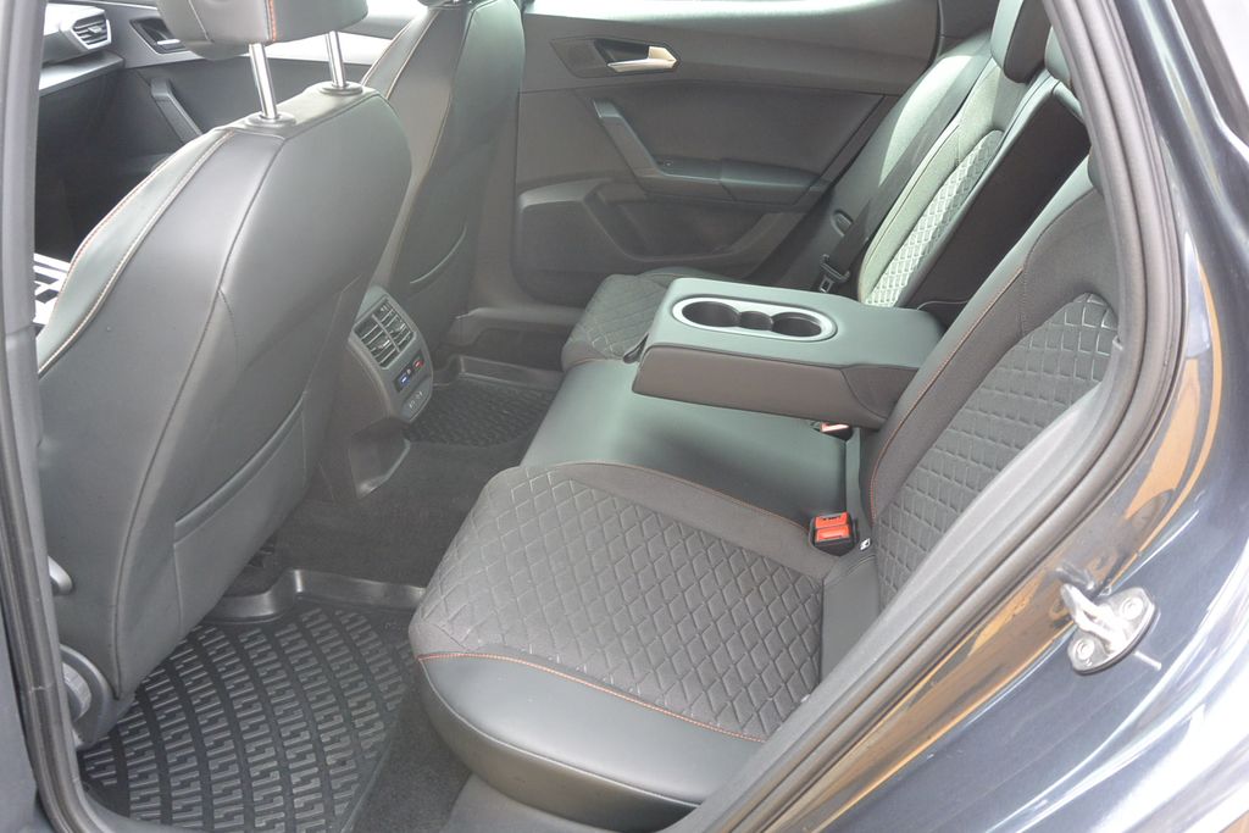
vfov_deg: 45.0
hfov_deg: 63.7
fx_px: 1006
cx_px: 624
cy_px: 416
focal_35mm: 29
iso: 400
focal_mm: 11
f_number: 3.5
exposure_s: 1/125
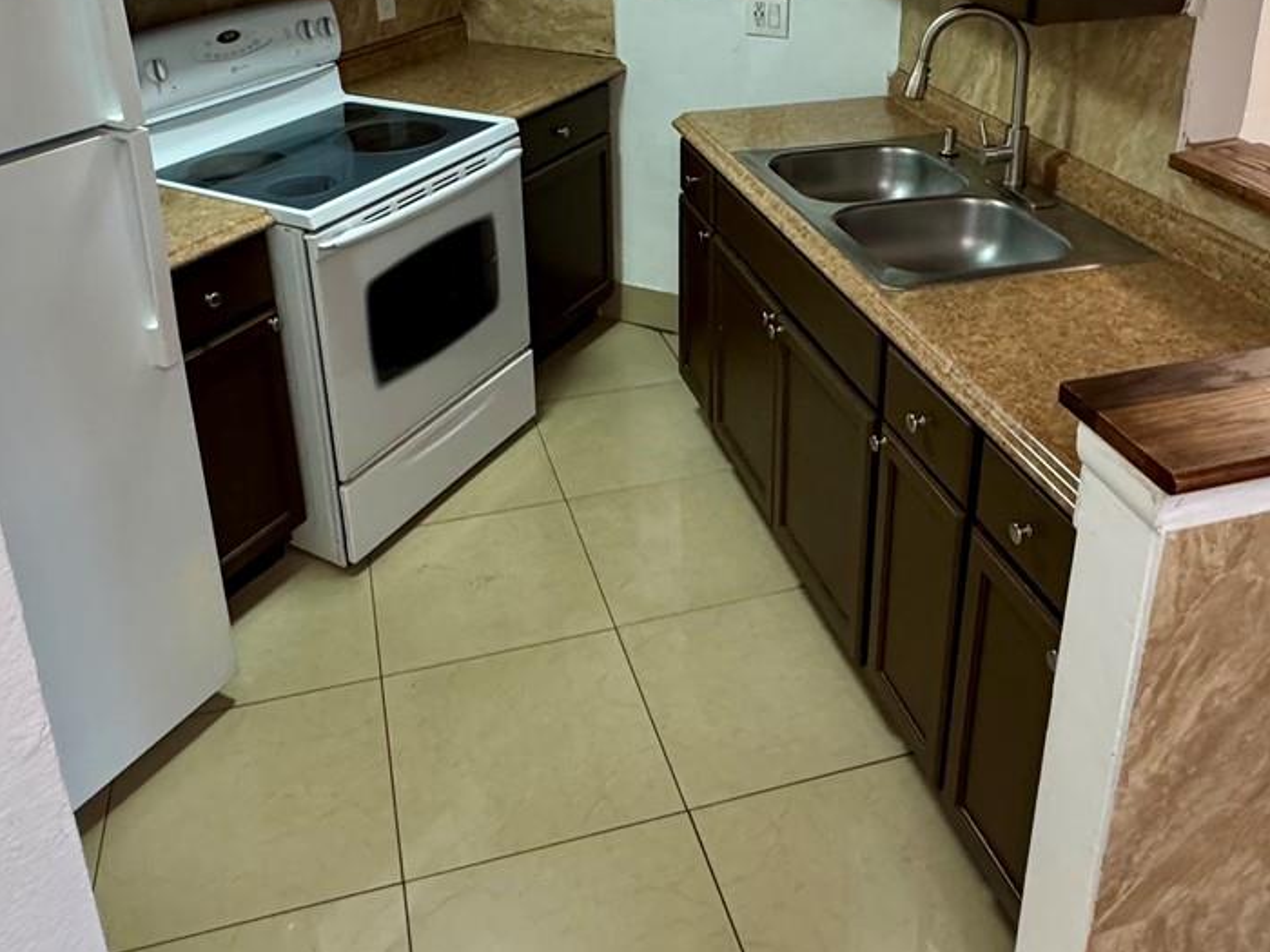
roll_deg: +1.2
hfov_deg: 56.8
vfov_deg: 42.6
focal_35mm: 32
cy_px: 219
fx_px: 1174
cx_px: 635
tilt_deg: -20.7
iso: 320
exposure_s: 1/120
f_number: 2.2
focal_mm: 2.22
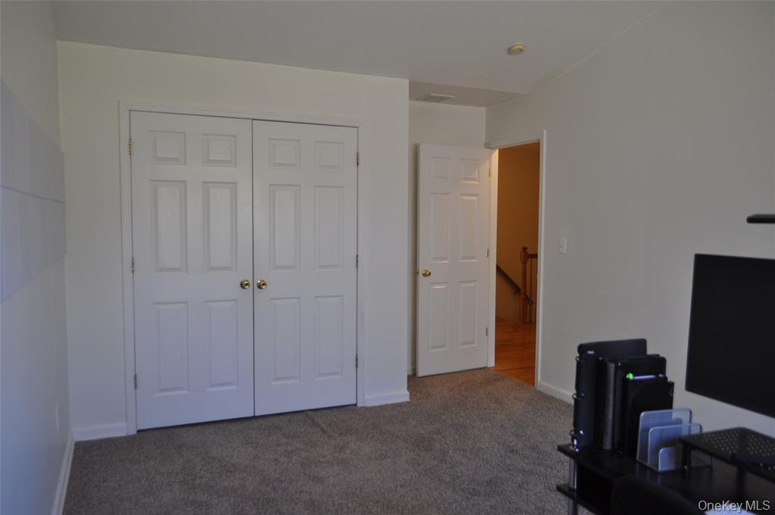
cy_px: 258
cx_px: 388
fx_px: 581
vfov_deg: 47.8
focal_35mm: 27
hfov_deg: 67.4
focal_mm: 18
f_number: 4
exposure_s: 1/60
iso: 500
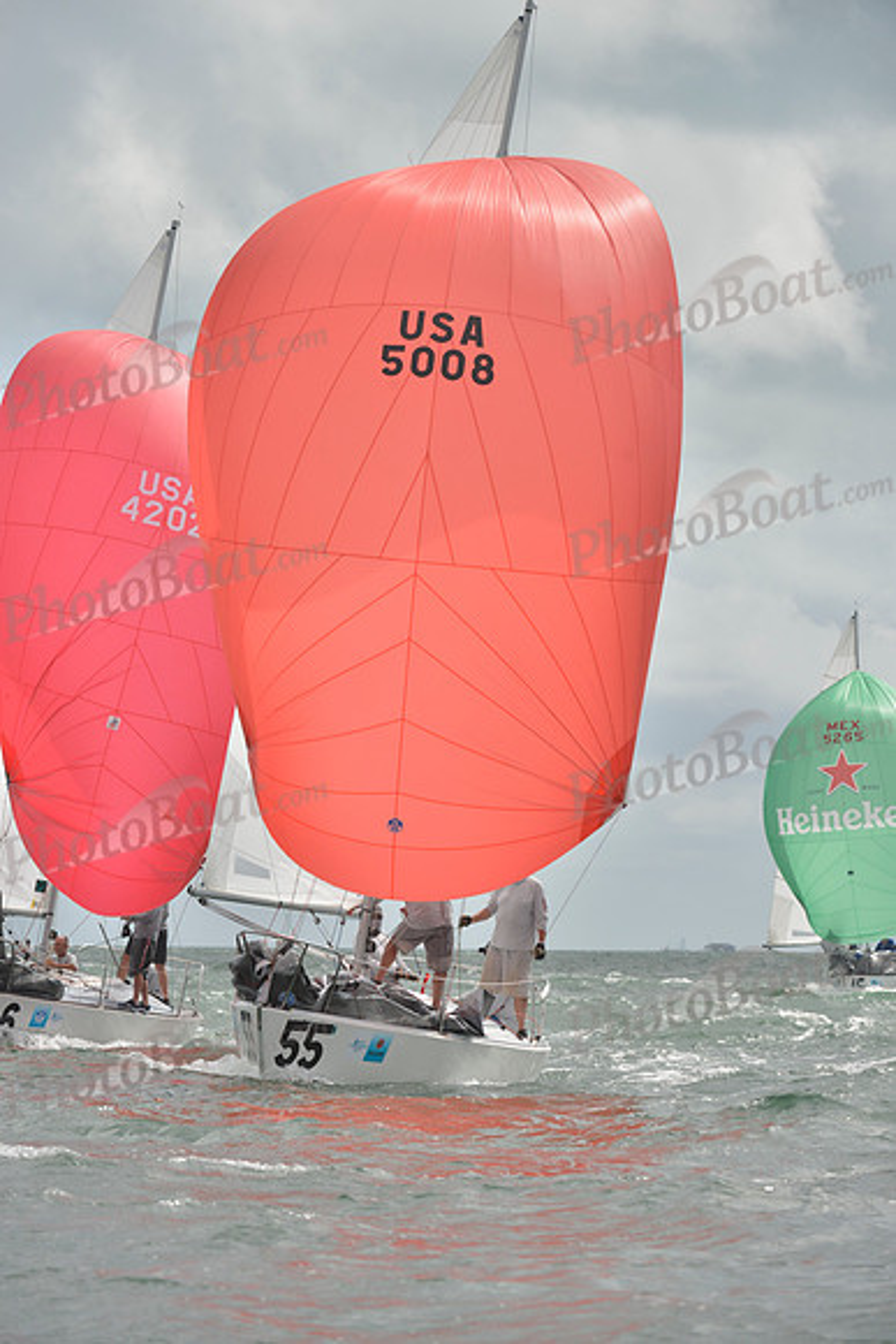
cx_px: 448
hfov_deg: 6.9
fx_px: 7462
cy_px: 672
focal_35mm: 200
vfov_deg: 10.3
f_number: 8
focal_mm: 200
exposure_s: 1/1250
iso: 280
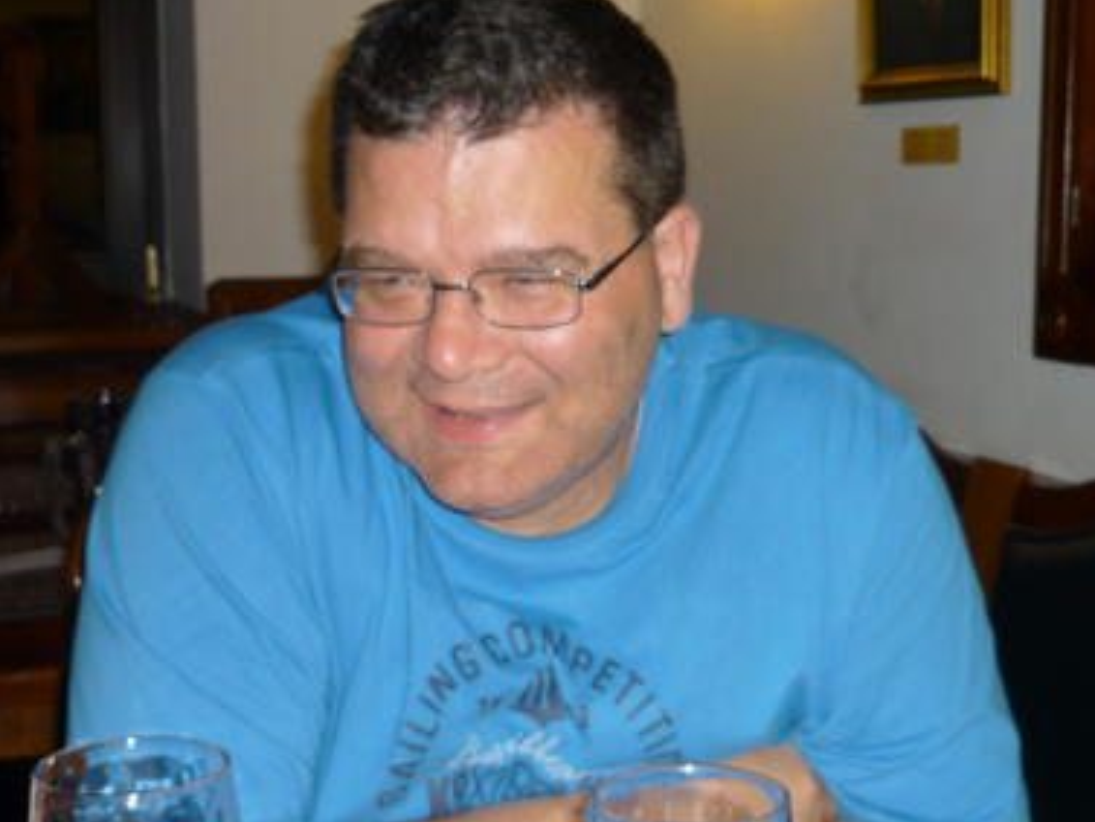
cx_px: 639
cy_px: 500
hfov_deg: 34.3
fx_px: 1772
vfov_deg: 26.1
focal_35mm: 56
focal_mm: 5.5
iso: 100
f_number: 2.8
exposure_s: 1/125
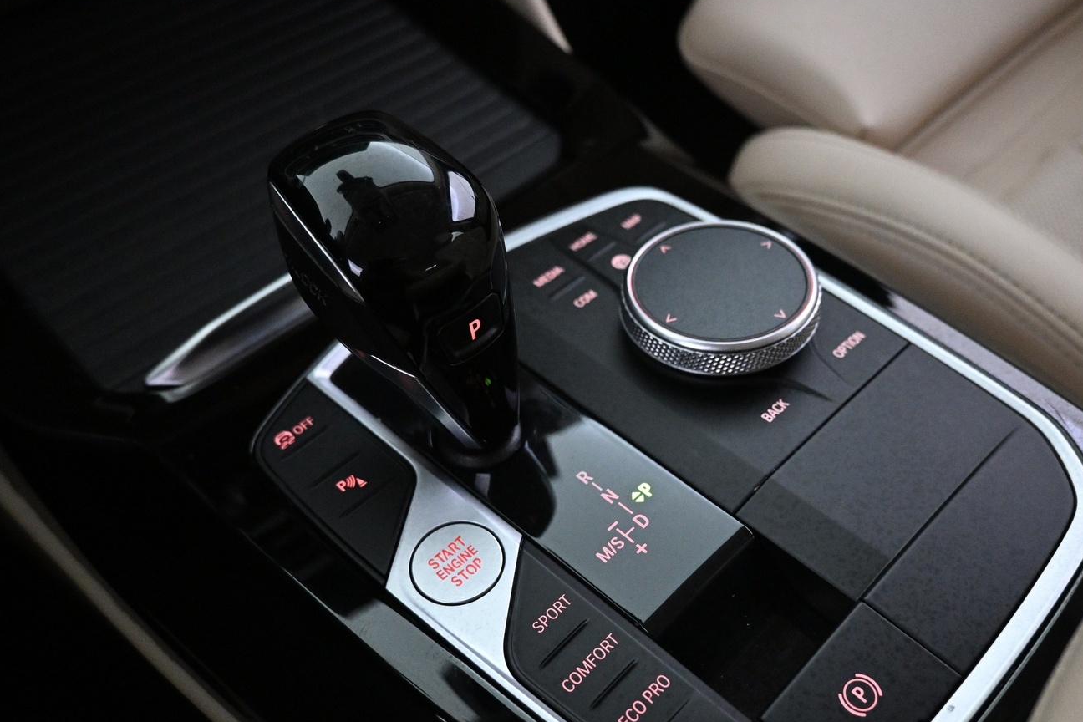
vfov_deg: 43.5
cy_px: 399
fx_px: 902
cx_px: 595
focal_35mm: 30
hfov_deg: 61.8
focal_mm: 16
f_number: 3.5
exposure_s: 1/60
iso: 4000
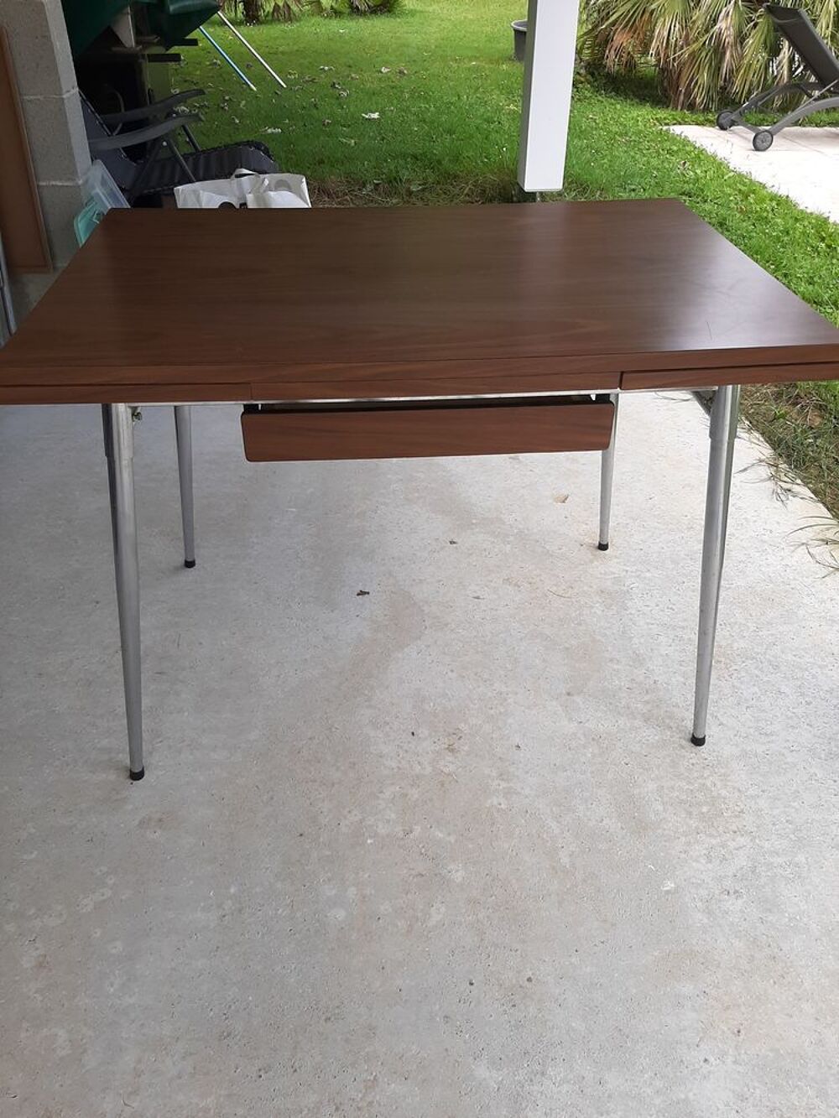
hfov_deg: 53.1
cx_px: 420
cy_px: 559
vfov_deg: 67.3
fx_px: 840
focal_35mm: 26
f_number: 1.7
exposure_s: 1/717
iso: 40
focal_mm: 3.93
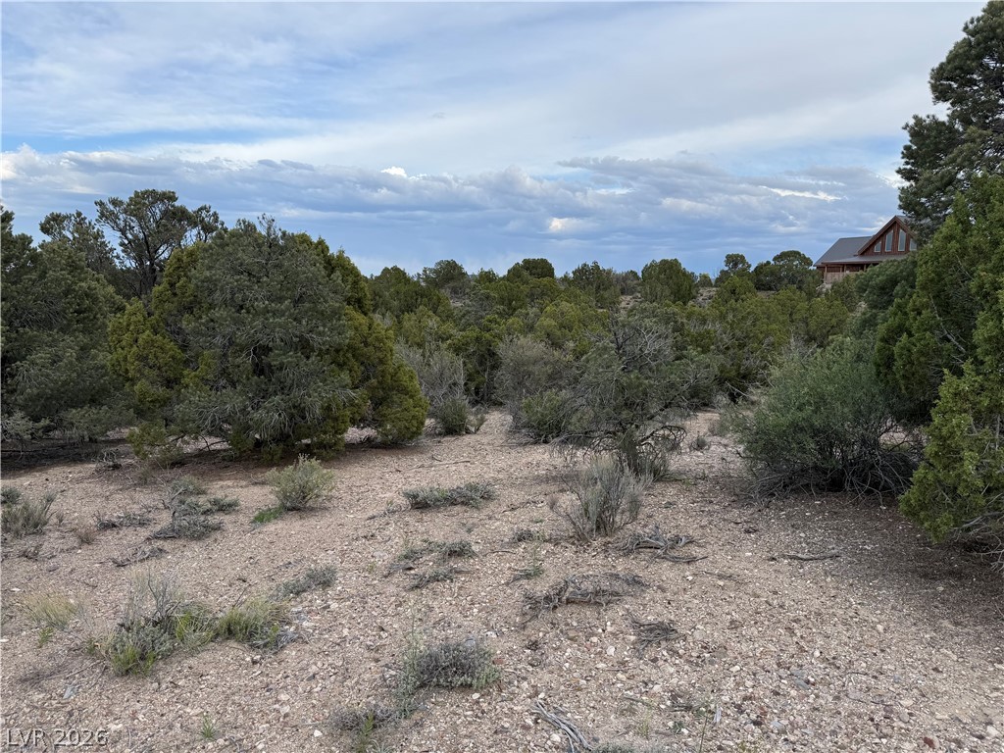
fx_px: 696
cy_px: 376
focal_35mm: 24
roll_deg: -1.3
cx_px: 502
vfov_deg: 56.8
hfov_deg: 71.6
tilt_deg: -5.4
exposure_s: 1/2000
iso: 80
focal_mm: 6.76
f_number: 1.78
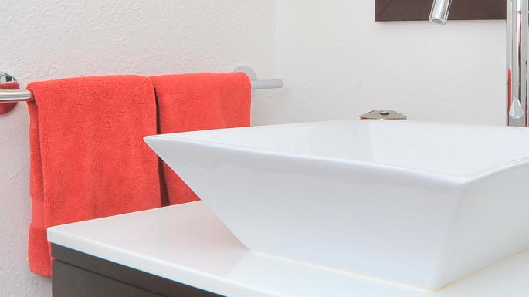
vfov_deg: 21.5
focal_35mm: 55
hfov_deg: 37.3
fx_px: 771
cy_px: 57
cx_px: 365
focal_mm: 18
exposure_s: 1/30
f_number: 22
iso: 640
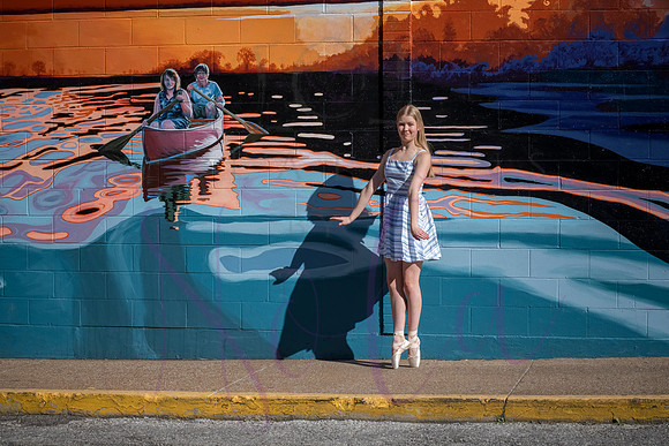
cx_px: 334
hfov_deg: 25.4
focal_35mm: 80
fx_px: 1487
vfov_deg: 17.1
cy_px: 223
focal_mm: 80
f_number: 10
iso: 400
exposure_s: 1/1000
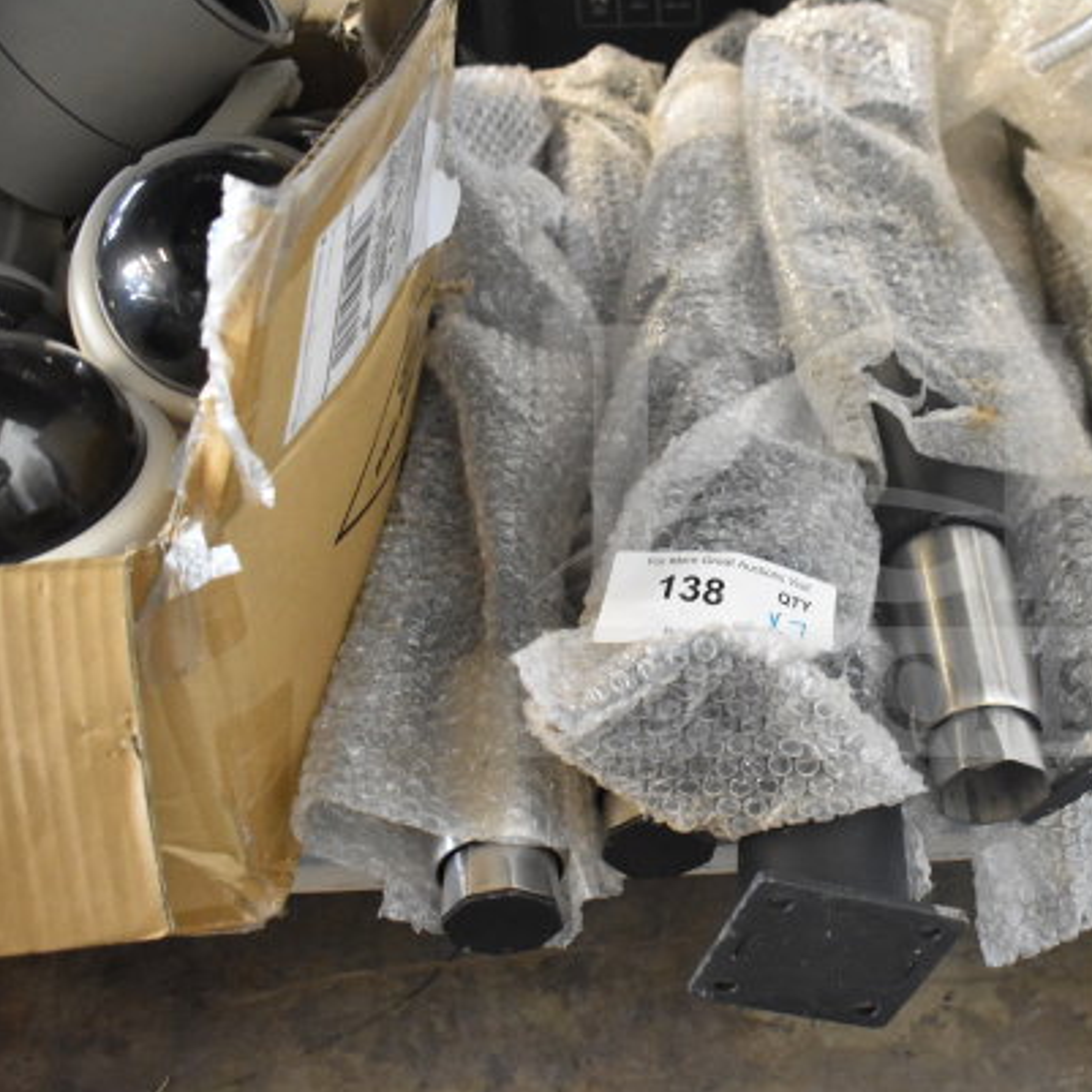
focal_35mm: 45
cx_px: 825
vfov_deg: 37.8
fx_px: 1593
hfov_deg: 36.9
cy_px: 541
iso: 4500
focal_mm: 23
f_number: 3.8
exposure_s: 1/40
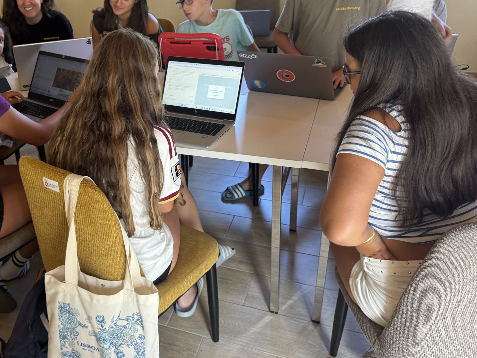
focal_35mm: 24
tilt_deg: -24.8
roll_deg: +3.8
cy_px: 179
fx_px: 331
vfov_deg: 56.8
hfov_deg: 71.6
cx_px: 238
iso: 125
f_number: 1.78
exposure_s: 1/50
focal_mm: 6.76
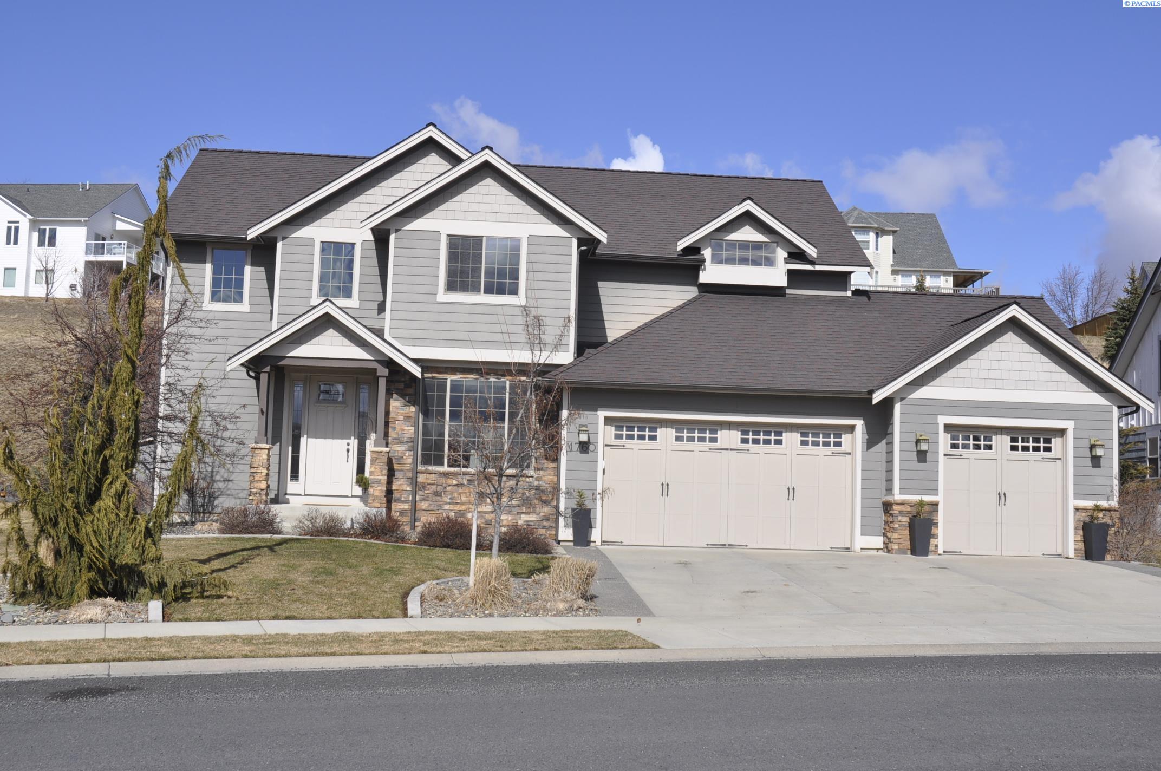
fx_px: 1305
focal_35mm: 40
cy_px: 386
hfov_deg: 48.0
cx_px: 580
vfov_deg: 32.9
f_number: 10
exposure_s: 1/400
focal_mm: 27
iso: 200
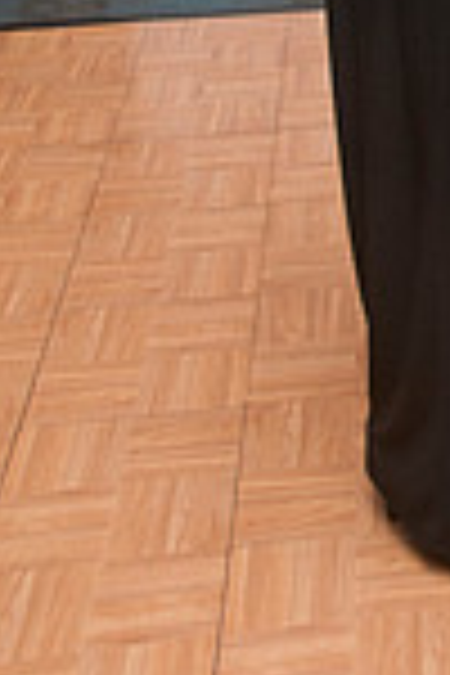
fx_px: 1687
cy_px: -284
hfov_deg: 14.2
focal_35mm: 90
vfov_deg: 20.1
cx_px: 668
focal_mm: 20
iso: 400
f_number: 6.3
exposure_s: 1/125
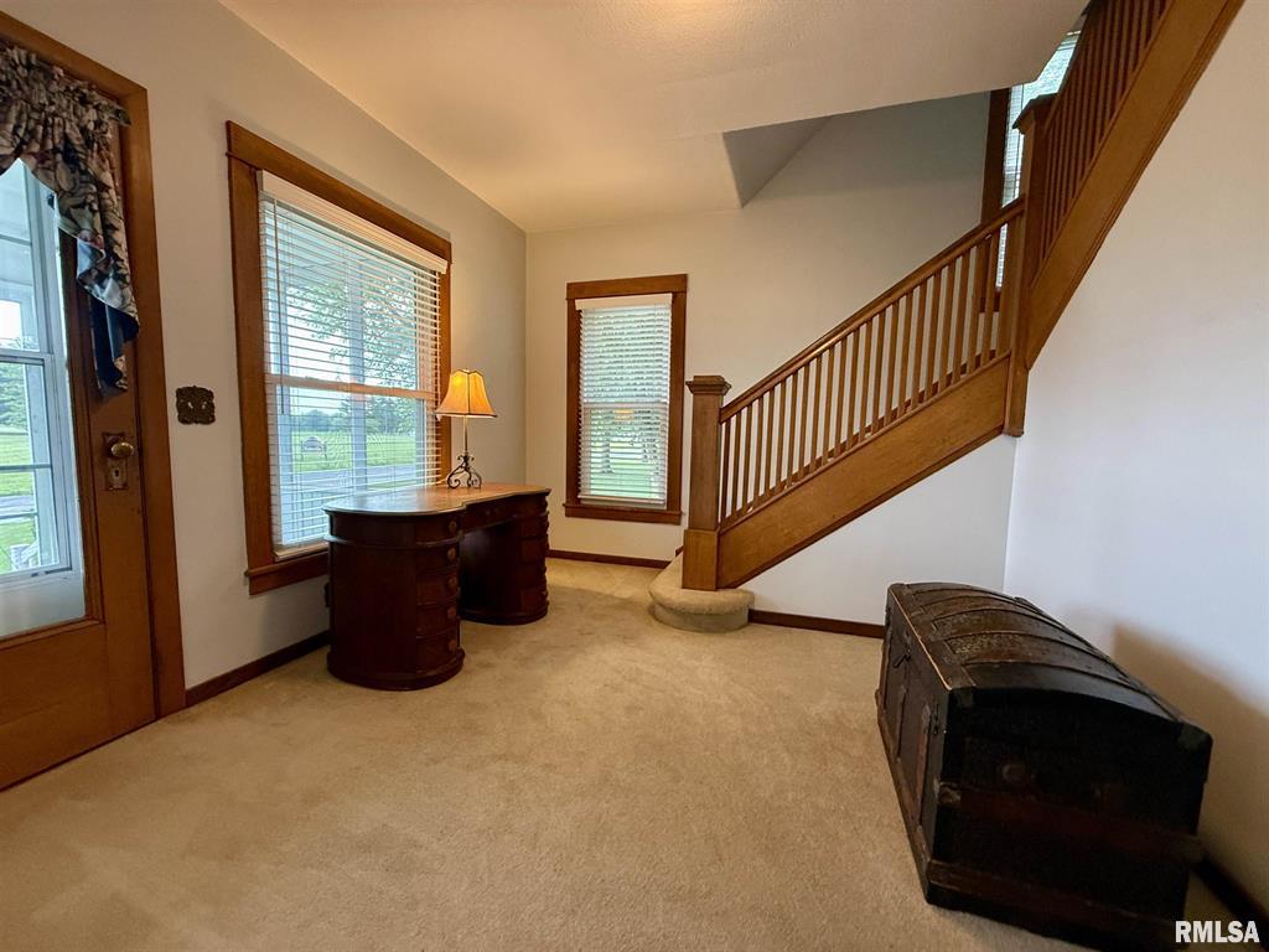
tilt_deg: -4.2
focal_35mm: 14
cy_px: 476
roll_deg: -0.8
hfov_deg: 102.1
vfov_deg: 85.7
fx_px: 513
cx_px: 634
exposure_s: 1/60
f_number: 2.2
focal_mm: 2.22
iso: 320
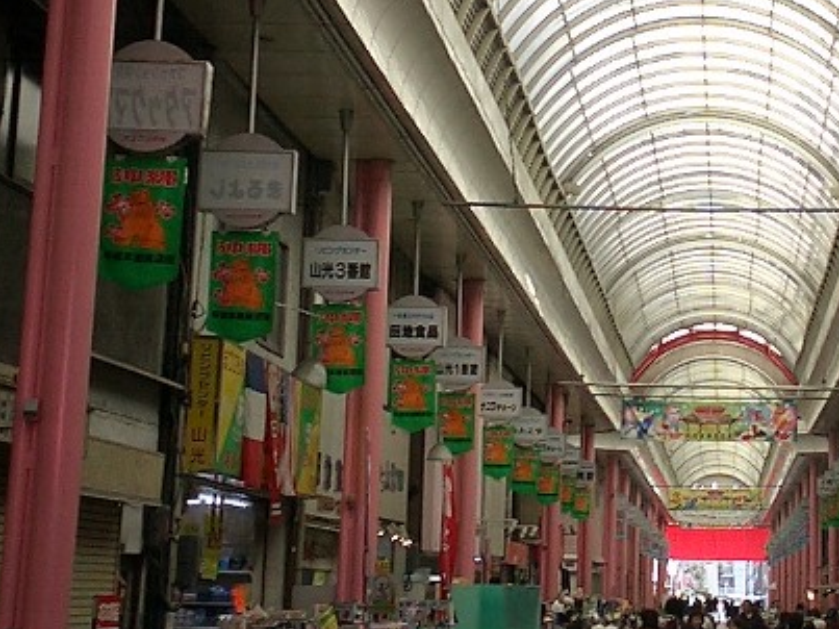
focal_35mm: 94
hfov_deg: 20.7
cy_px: 27
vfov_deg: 15.5
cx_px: 604
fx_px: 2278
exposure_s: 1/200
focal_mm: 5.6
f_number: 3.5
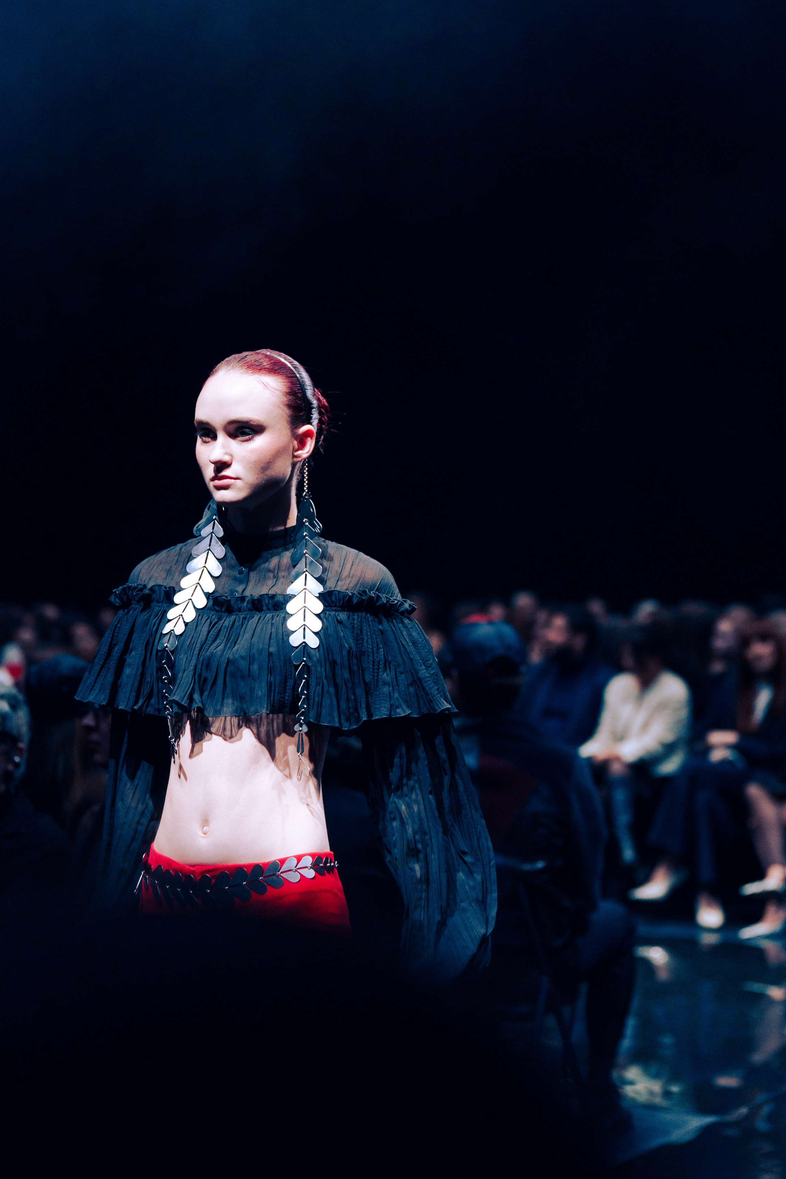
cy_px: 560
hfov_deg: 18.4
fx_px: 2424
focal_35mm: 74
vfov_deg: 27.3
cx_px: 396
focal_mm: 66
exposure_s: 1/320
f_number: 2.5
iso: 4000
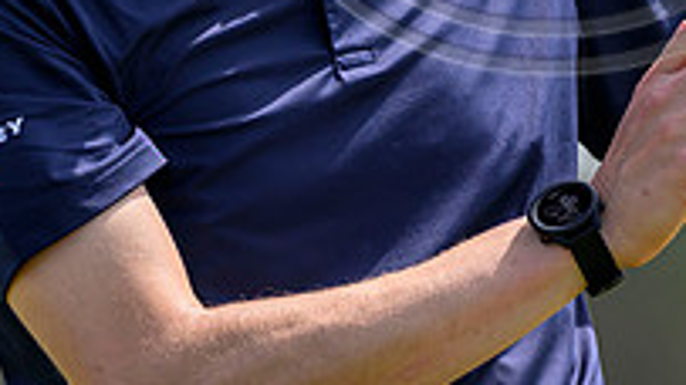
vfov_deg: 0.8
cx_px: 289
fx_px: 27529
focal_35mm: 1514
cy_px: -437
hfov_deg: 1.4
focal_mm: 400
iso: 500
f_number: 4.5
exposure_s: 1/3200
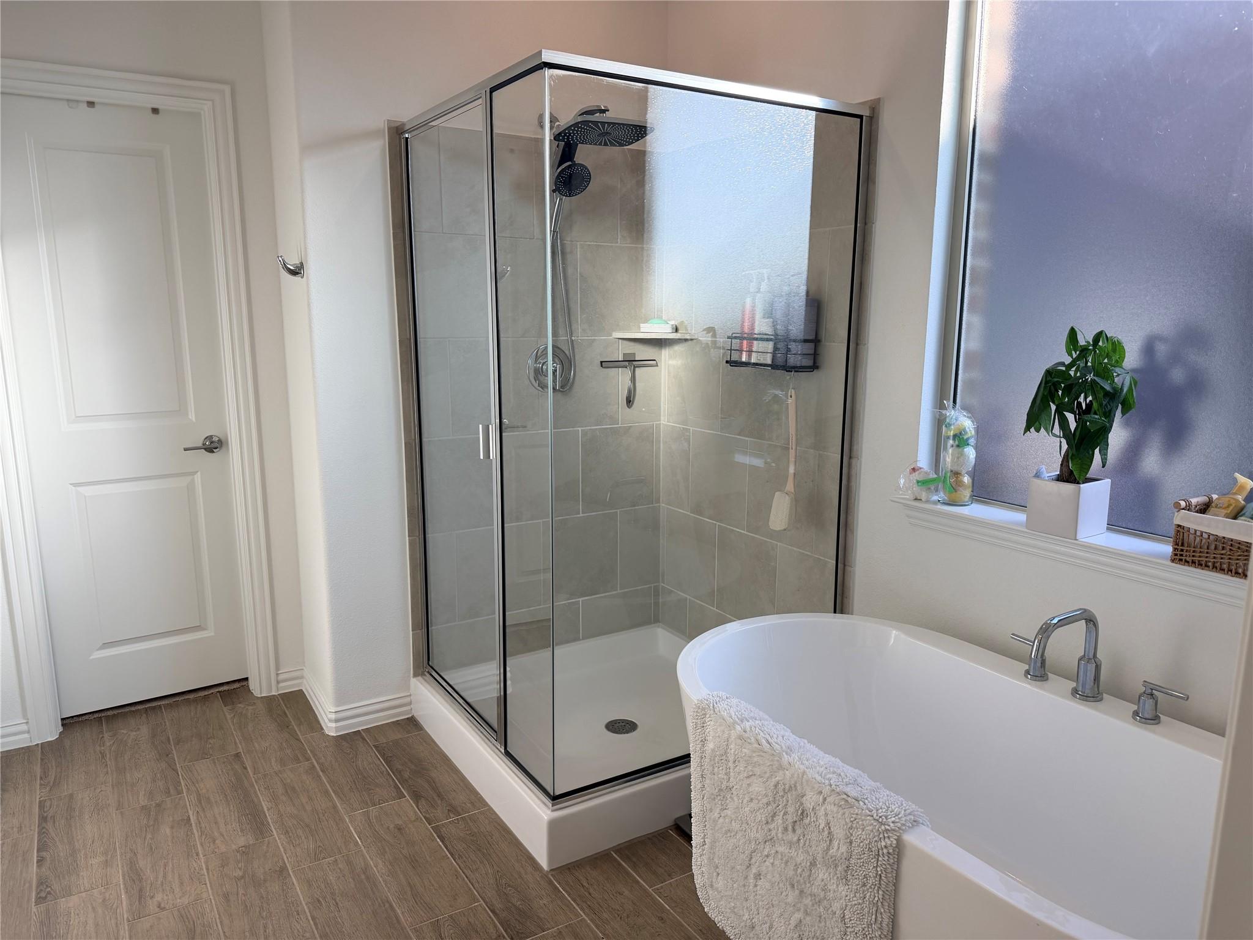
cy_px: 470
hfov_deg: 71.6
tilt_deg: -10.7
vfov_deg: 56.8
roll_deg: +0.1
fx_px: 869
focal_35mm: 24
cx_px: 626
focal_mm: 6.76
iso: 100
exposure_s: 1/689
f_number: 1.78
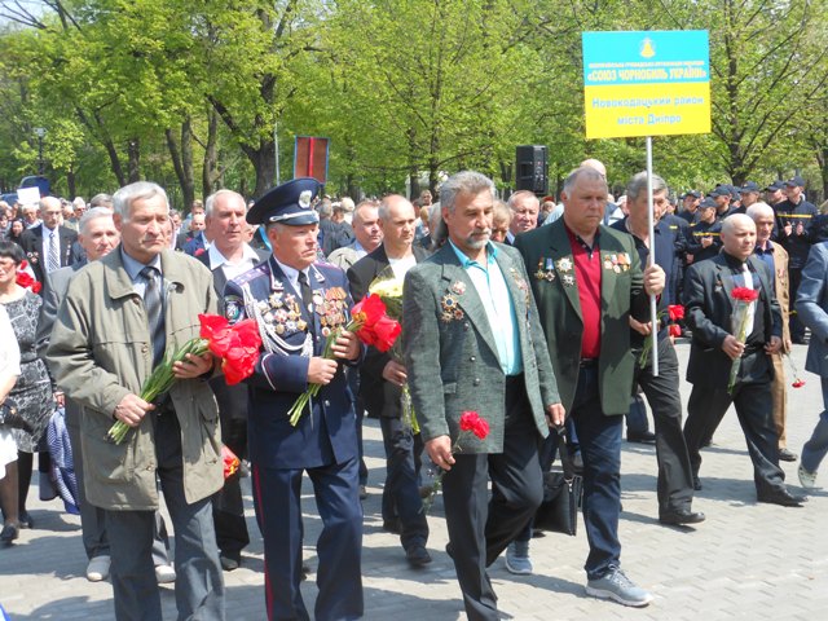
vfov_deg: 29.1
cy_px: 310
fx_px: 1196
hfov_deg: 38.2
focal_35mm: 50
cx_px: 414
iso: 80
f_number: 4
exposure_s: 1/250
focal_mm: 8.9
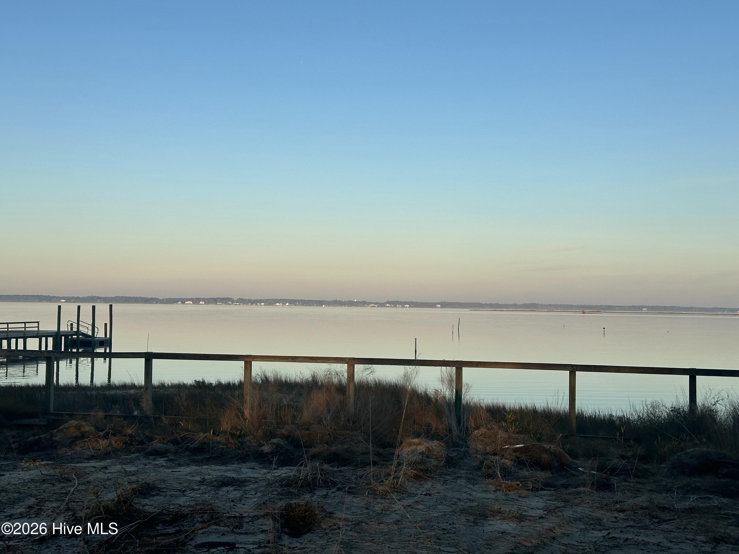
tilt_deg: +1.0
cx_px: 370
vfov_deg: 30.3
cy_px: 277
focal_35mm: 48
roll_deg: -1.1
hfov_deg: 39.7
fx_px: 1025
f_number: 1.78
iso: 64
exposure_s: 1/2469
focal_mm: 6.86
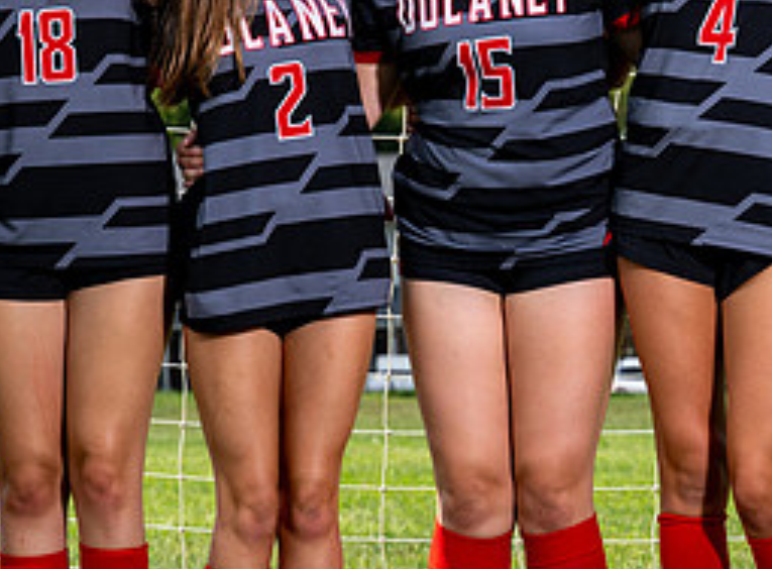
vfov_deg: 5.9
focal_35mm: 249
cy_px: 162
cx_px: 423
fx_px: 5519
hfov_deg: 8.0
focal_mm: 85
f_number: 6.3
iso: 64
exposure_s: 1/400
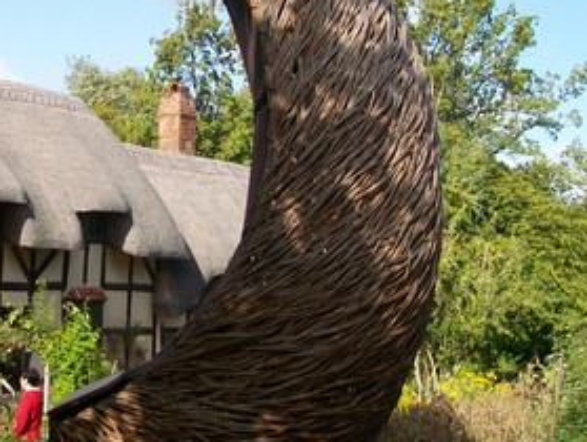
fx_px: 1239
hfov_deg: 26.3
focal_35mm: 73
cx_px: 154
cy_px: 158
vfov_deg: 20.2
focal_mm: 6.1
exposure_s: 1/640
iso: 64
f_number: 2.7
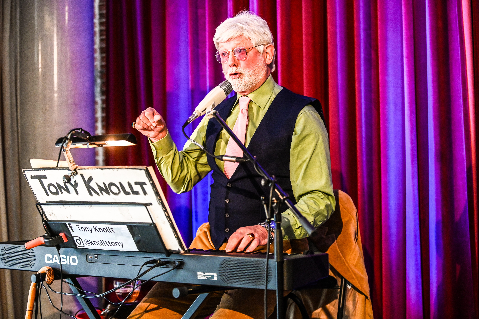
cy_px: 160
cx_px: 240
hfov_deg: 27.0
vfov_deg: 18.2
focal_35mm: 75
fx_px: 997
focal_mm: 75
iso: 8000
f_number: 2.8
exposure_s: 1/1250
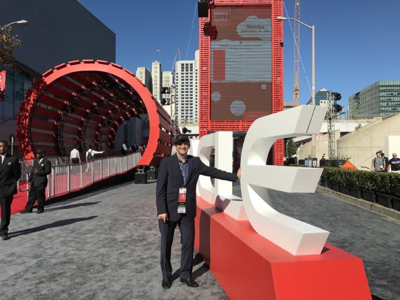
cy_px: 150
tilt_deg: +3.1
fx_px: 324
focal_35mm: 28
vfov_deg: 49.7
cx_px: 200
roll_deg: -0.4
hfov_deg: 63.4
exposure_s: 1/3690
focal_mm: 3.99
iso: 20
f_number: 1.8
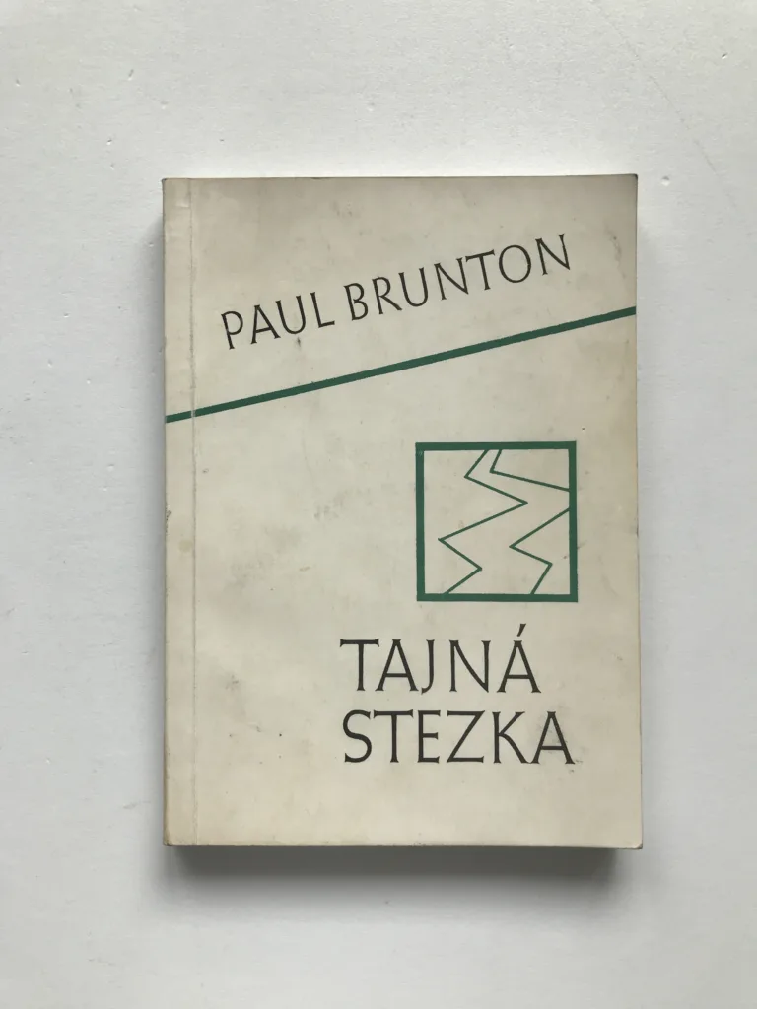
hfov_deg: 49.7
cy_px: 504
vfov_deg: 63.4
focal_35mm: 28
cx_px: 378
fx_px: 816
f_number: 1.8
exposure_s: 1/106
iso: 20
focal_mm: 3.99
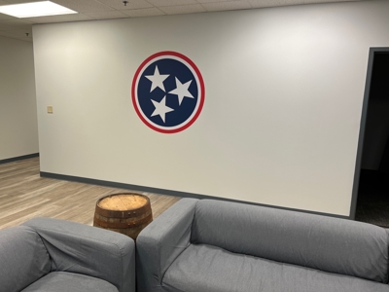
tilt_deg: -8.9
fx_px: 292
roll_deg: -1.8
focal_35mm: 26
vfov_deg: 53.1
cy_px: 146
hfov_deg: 67.3
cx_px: 194
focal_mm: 5.7
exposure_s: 1/120
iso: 64
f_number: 1.5
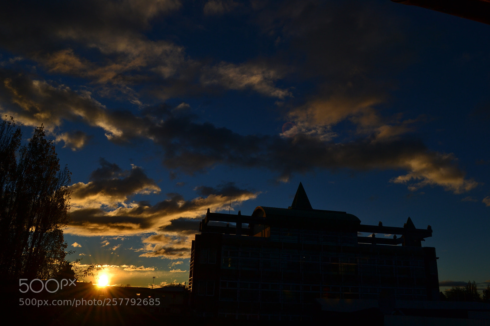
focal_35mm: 27
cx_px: 245
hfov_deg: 67.4
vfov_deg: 47.9
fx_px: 367
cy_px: 163
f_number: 11
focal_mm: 18
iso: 100
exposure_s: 1/500
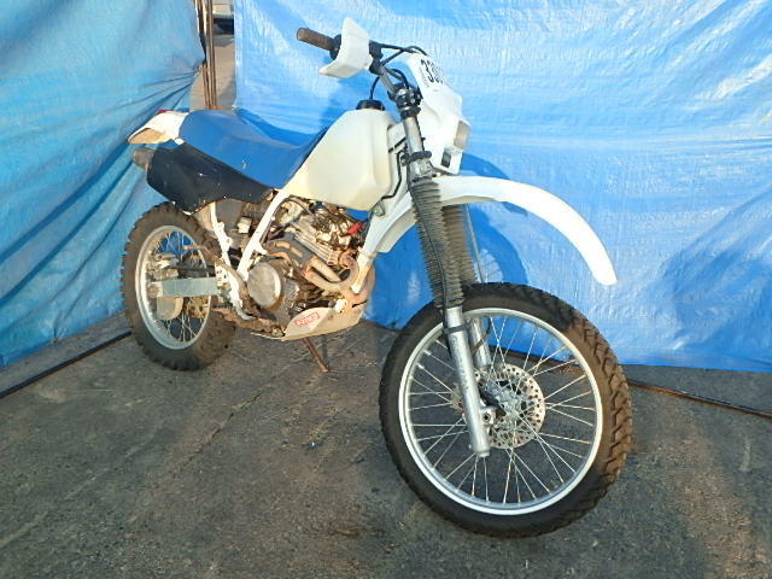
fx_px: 691
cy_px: 290
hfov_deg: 58.4
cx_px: 386
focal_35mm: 31
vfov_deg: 45.4
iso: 125
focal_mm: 5.6
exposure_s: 1/160
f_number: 4.7
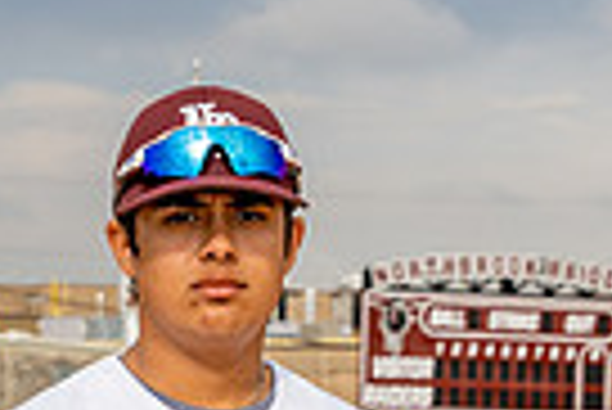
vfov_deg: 6.2
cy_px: 942
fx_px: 3608
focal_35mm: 212
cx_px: 220
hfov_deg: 9.7
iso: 100
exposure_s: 1/250
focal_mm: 64
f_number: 8
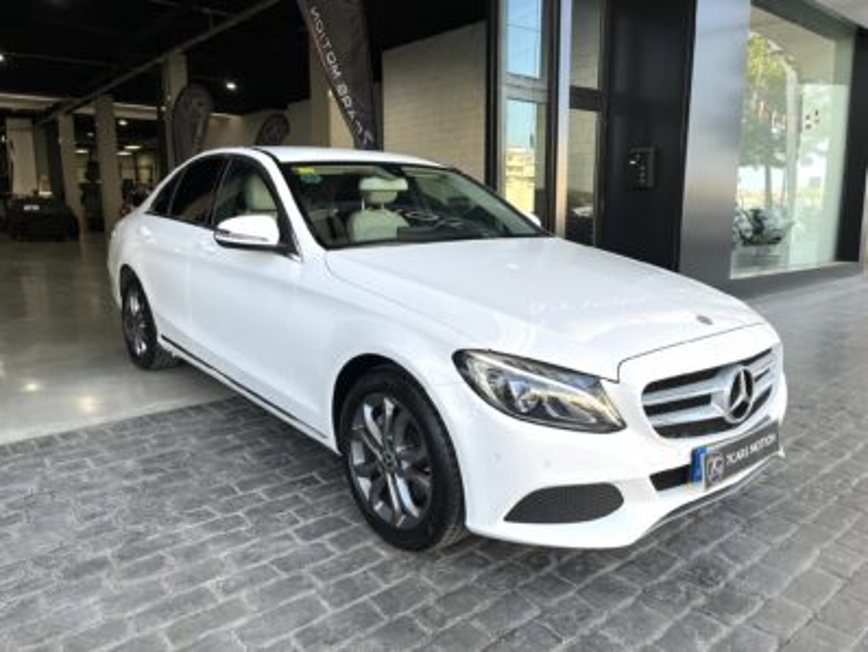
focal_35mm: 26
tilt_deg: -10.0
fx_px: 652
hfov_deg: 67.3
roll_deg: +0.8
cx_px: 434
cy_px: 326
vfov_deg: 53.1
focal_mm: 5.1
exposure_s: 1/529
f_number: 1.6
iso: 50
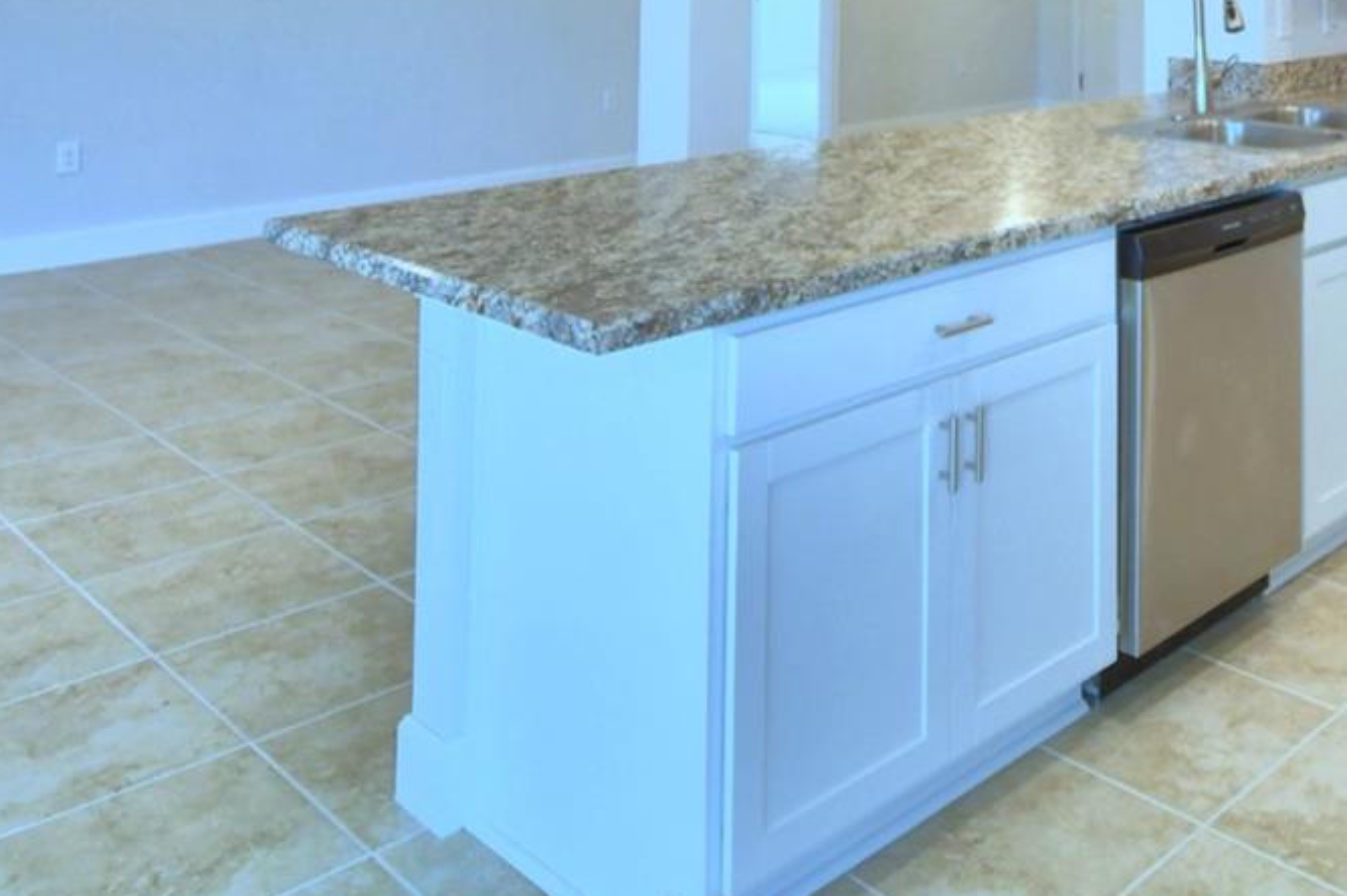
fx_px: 1346
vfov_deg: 31.8
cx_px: 1026
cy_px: -133
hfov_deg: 50.7
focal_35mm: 36
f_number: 4.5
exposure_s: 1/100
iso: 400
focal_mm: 10
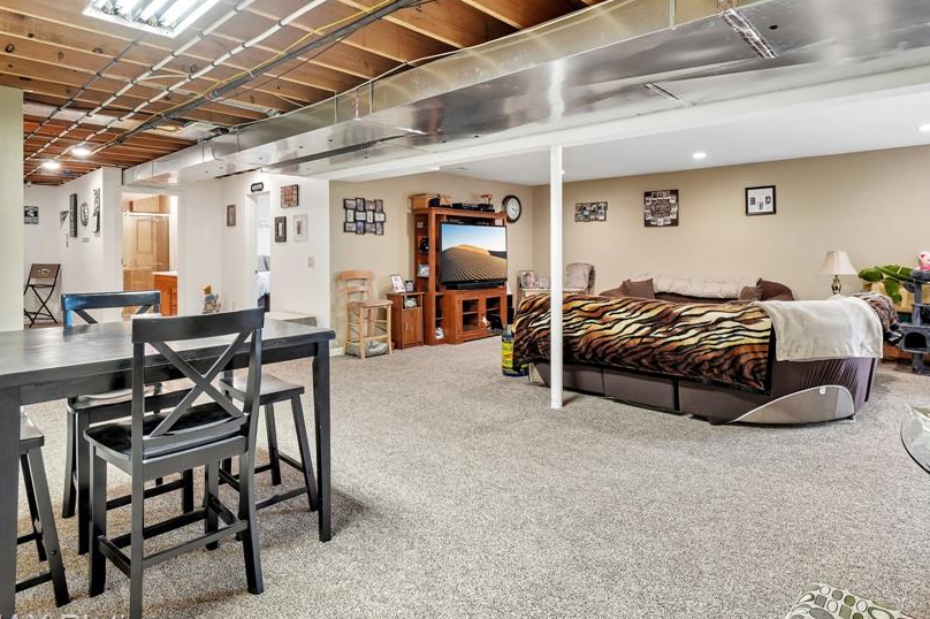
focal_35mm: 19
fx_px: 491
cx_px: 501
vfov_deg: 64.1
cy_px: 260
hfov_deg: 86.8
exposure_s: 1/6
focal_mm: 10
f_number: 8
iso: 400
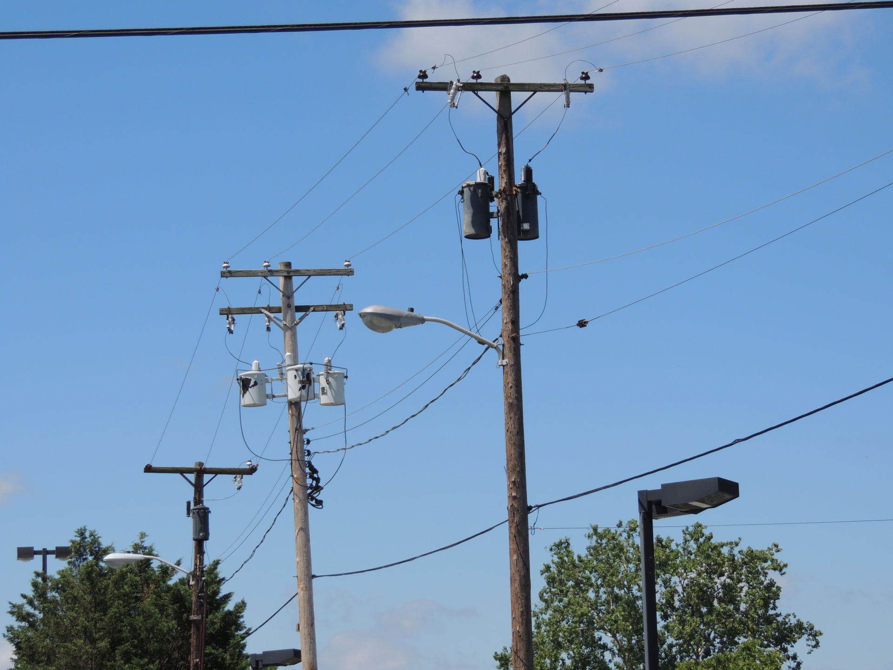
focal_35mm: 100
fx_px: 2580
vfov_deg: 14.8
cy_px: 335
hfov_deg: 19.6
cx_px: 446
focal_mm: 17.8
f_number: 4.1
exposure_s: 1/1000
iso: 100
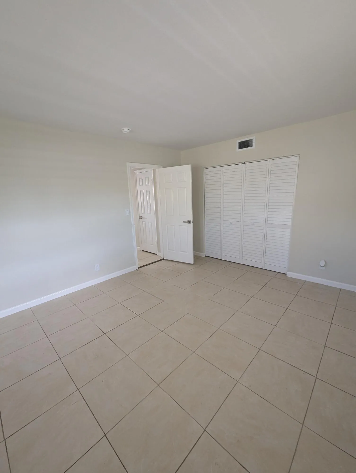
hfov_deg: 90.0
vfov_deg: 106.1
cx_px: 178
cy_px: 236
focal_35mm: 13
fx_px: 178
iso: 56
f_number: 2.2
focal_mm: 1.95
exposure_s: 1/24
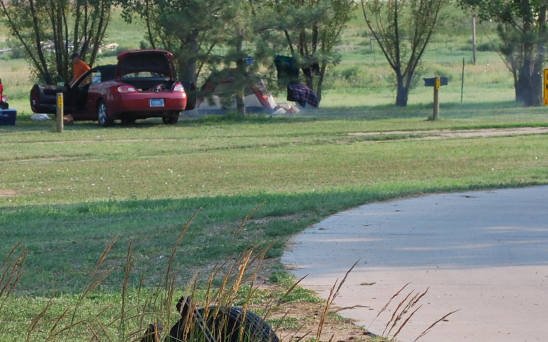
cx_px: -2
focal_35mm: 213
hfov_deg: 9.8
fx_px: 3181
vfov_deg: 6.2
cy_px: 204
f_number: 6.3
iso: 100
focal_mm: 46
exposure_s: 1/160
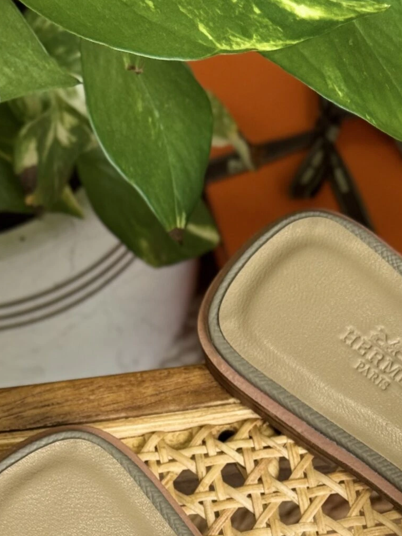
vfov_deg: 15.9
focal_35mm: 121
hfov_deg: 12.1
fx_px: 1874
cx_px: 424
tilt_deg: -73.8
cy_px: 574
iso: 100
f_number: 1.78
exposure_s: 1/121
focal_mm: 6.76
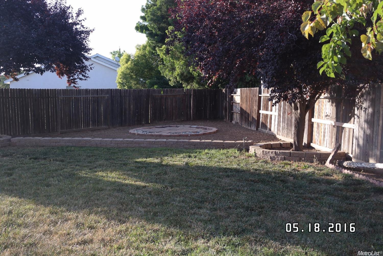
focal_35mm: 36
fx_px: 383
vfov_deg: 36.9
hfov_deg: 53.1
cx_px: 192
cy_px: 128
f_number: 4.5
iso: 100
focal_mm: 24
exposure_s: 1/125
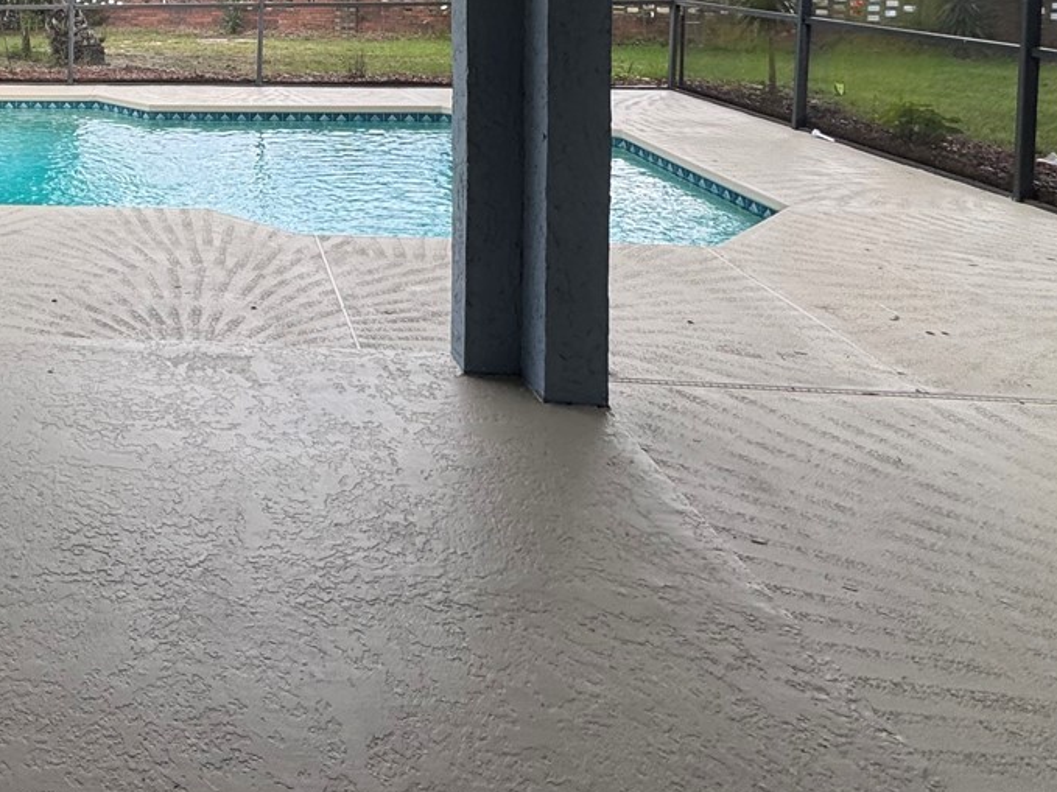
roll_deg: +0.6
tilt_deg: -4.9
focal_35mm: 33
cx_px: 34
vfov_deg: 38.3
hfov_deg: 47.4
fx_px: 1007
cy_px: 3
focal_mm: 2.22
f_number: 2.2
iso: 40
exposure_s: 1/189
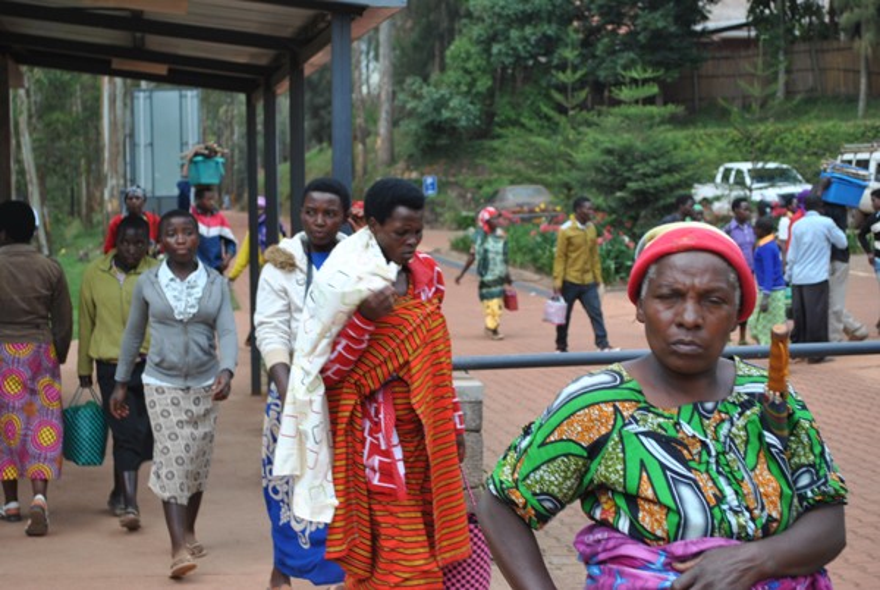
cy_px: 295
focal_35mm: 69
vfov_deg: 19.8
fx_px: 1689
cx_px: 440
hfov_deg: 29.2
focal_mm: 46
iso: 100
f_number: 5.6
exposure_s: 1/125
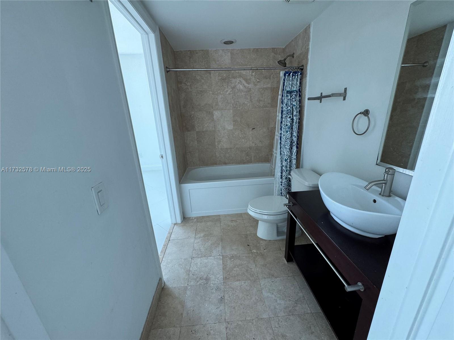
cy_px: 170
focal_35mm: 14
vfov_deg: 85.7
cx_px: 227
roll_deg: +2.6
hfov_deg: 102.1
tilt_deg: -17.6
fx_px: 184
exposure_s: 1/99
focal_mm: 2.22
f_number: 2.2
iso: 160
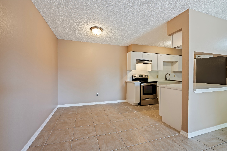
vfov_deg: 77.2
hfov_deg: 100.4
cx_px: 114
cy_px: 76
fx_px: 95
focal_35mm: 15
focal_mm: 15
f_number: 6.3
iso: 125
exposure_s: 1/3
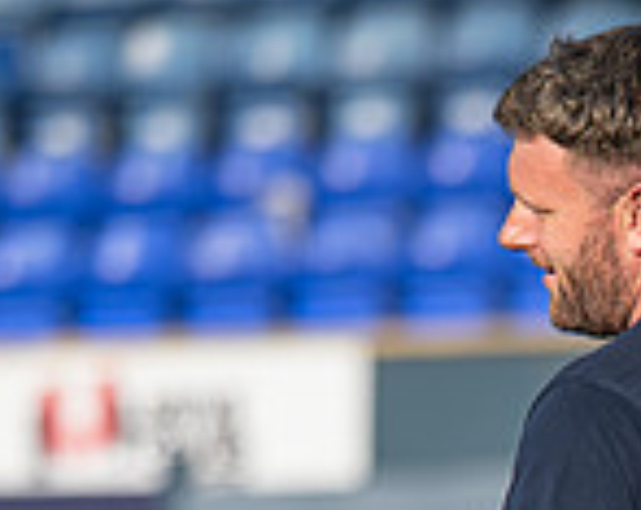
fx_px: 14654
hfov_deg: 2.5
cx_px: 967
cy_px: 959
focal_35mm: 774
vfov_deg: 2.0
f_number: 1.8
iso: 400
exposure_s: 1/12800
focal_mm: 135
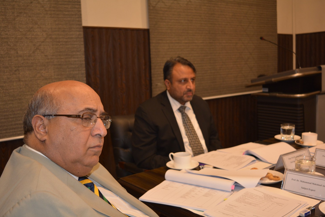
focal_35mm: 40
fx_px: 361
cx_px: 164
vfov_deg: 33.4
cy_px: 109
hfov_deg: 48.5
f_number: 4
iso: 560
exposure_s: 1/60
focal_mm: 26
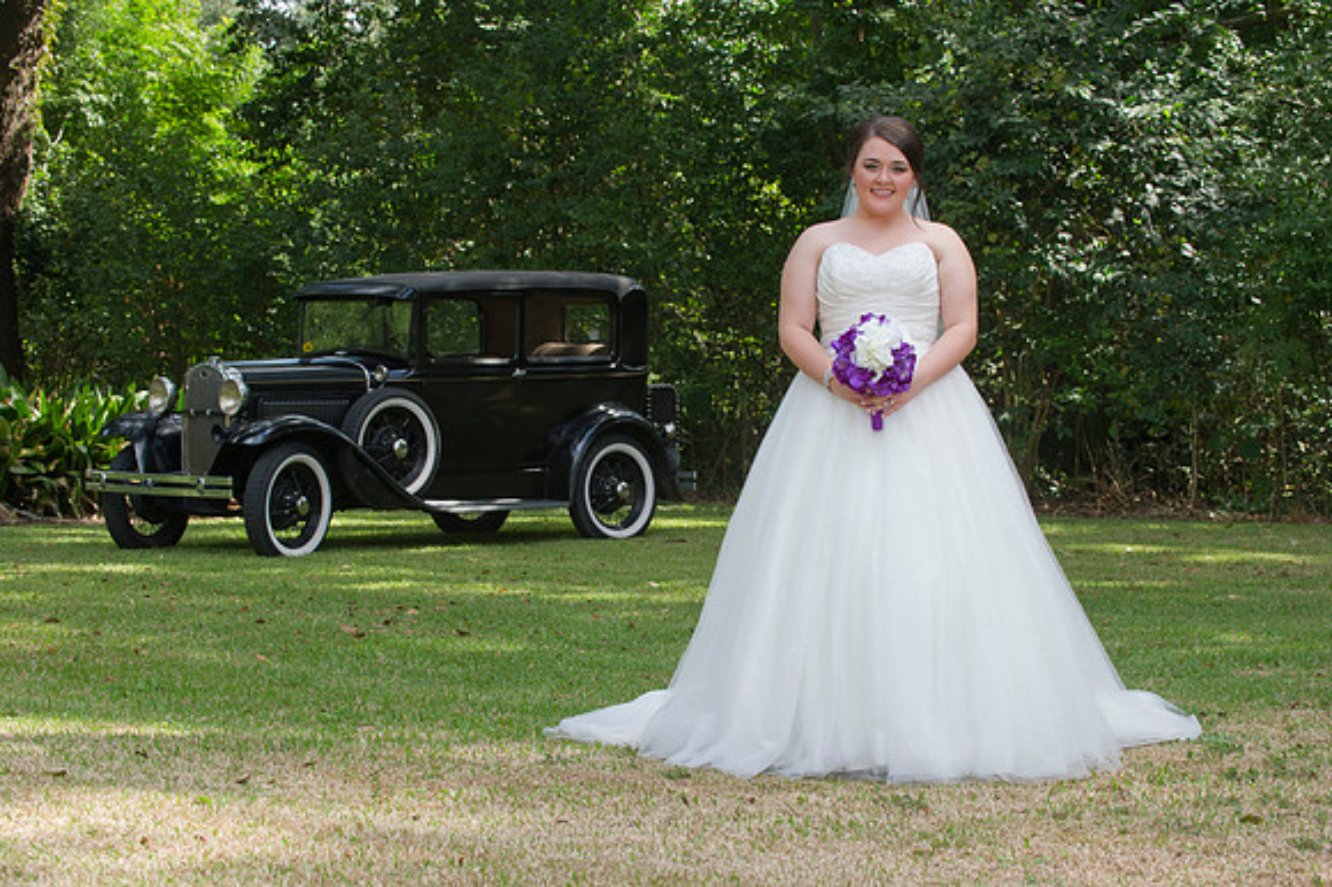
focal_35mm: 78
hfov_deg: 26.0
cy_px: 444
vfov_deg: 17.5
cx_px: 666
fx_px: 2884
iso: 320
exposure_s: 1/125
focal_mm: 78
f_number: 6.3
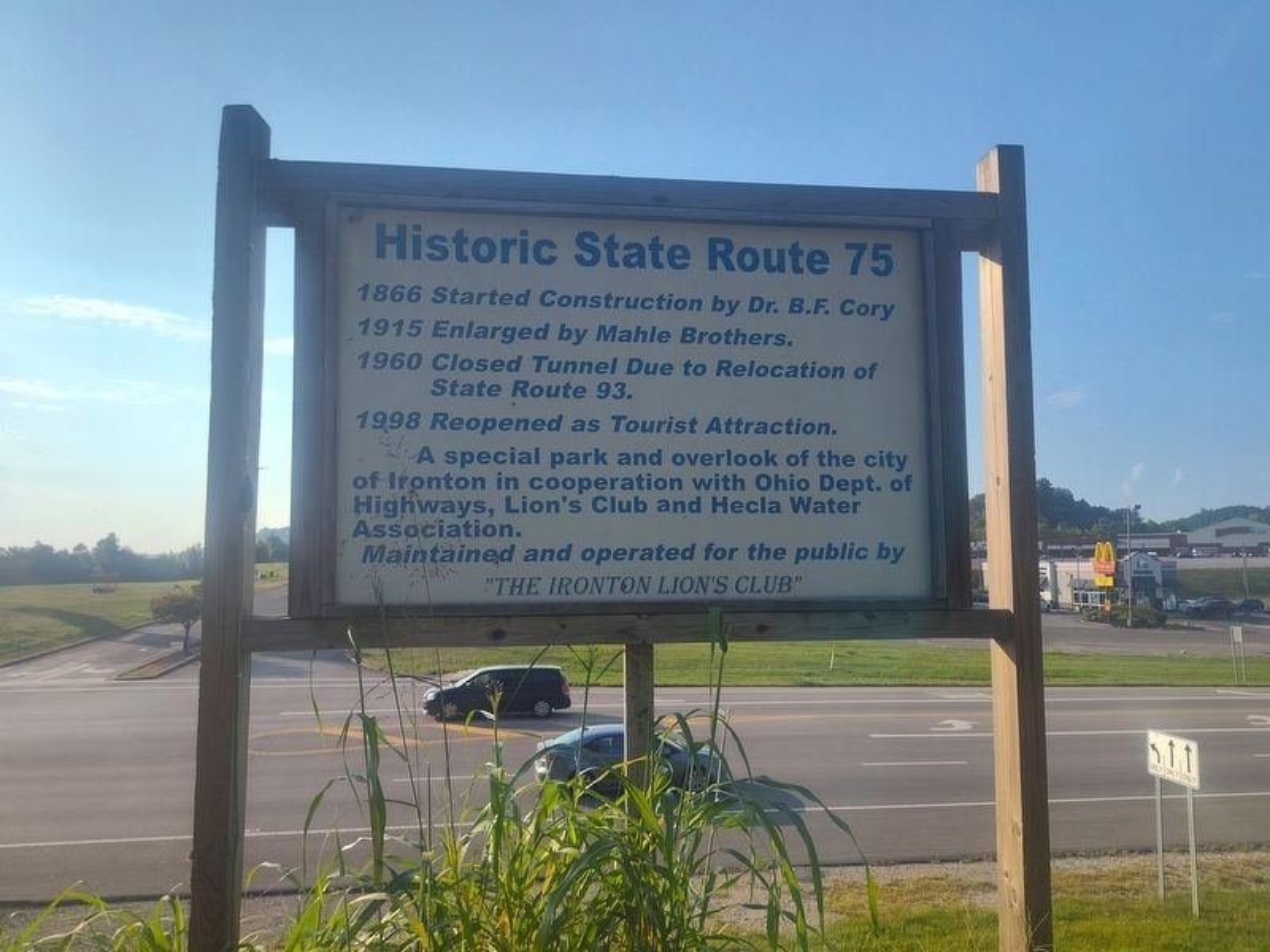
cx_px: 635
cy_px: 476
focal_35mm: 23
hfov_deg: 73.9
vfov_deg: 58.9
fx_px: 844
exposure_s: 1/1854
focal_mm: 5.56
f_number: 1.8
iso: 100
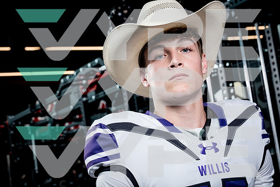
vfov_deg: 19.5
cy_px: 94
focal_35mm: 70
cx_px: 140
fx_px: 545
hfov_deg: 28.8
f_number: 8
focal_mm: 70
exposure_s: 1/250
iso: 640
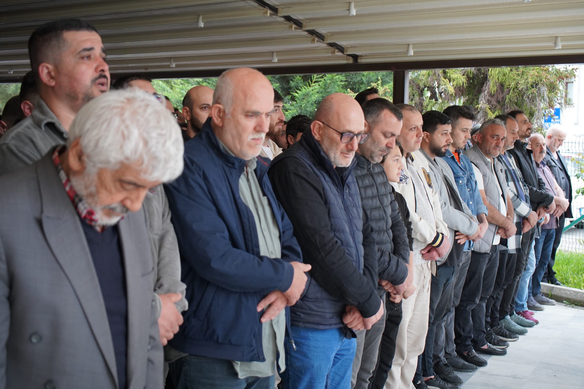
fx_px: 698
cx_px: 292
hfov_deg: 45.4
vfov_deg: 31.2
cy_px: 194
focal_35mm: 43
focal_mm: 43
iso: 2500
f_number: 4
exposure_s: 1/200
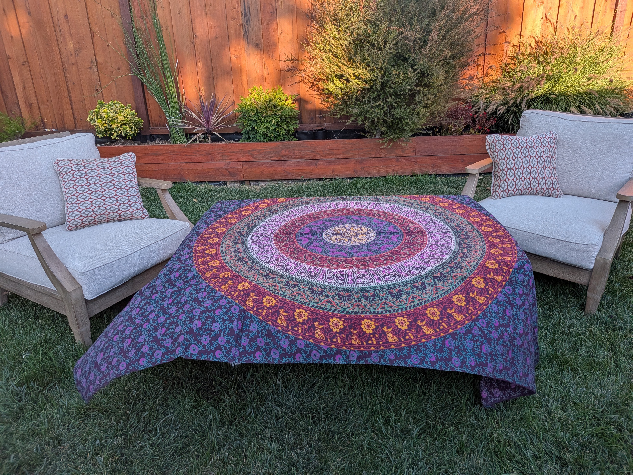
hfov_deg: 71.6
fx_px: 439
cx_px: 316
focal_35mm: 24
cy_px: 238
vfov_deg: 56.8
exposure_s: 1/382
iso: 33
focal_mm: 4.53
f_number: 1.7
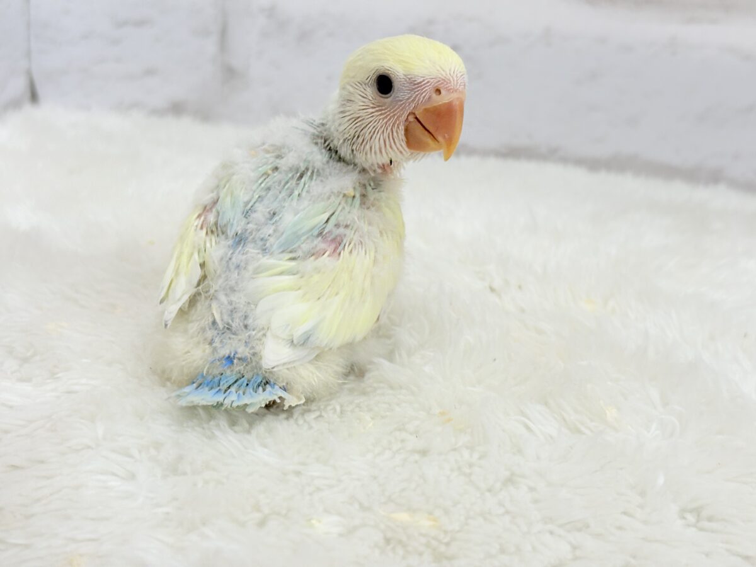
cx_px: 378
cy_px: 284
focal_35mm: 52
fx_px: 1136
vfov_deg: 28.0
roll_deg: -3.5
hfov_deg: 36.8
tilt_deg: -20.4
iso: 50
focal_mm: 5.96
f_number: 1.6
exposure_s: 1/100
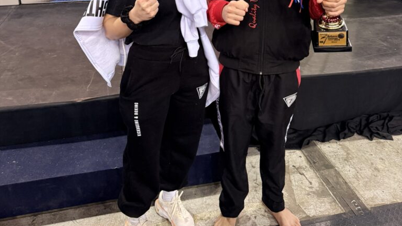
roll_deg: -0.5
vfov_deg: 31.1
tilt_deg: -15.1
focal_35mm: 35
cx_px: 201
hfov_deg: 56.6
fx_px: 373
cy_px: -4
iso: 320
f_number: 1.78
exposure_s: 1/100
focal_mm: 6.76
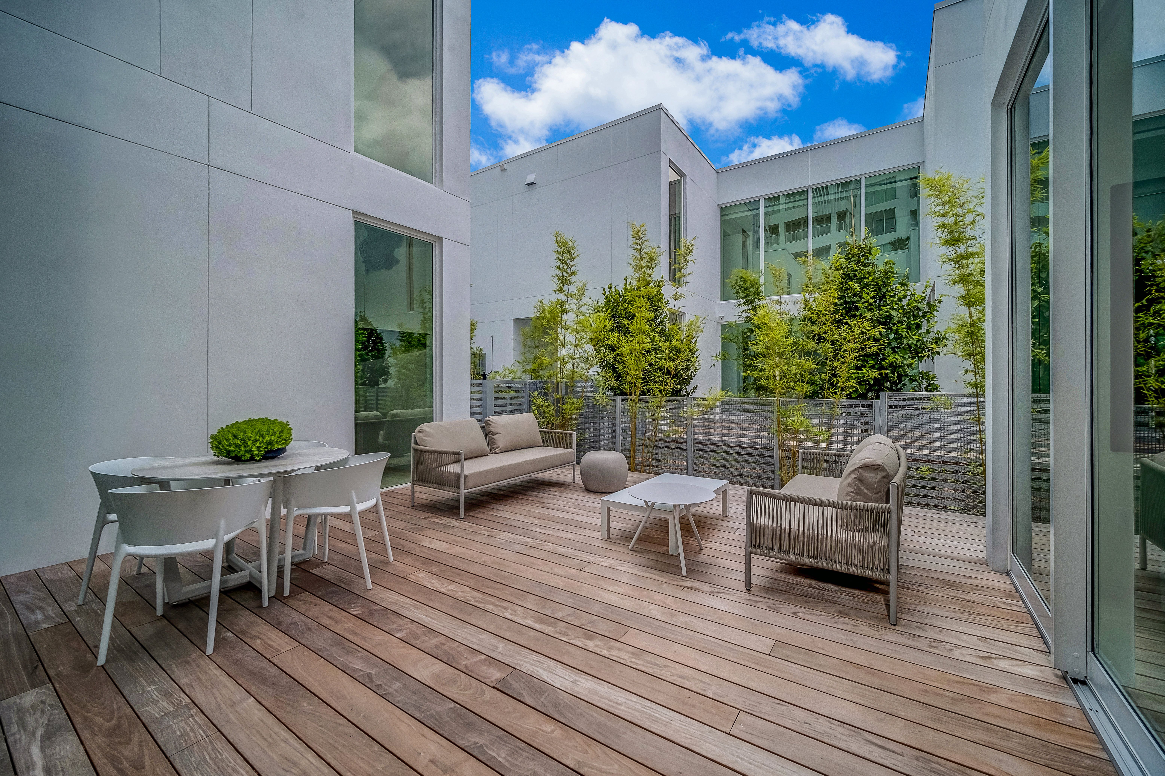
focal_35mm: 14
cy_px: 388
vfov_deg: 81.2
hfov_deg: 104.3
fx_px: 453
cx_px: 582
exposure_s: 1/1000
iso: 800
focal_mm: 9
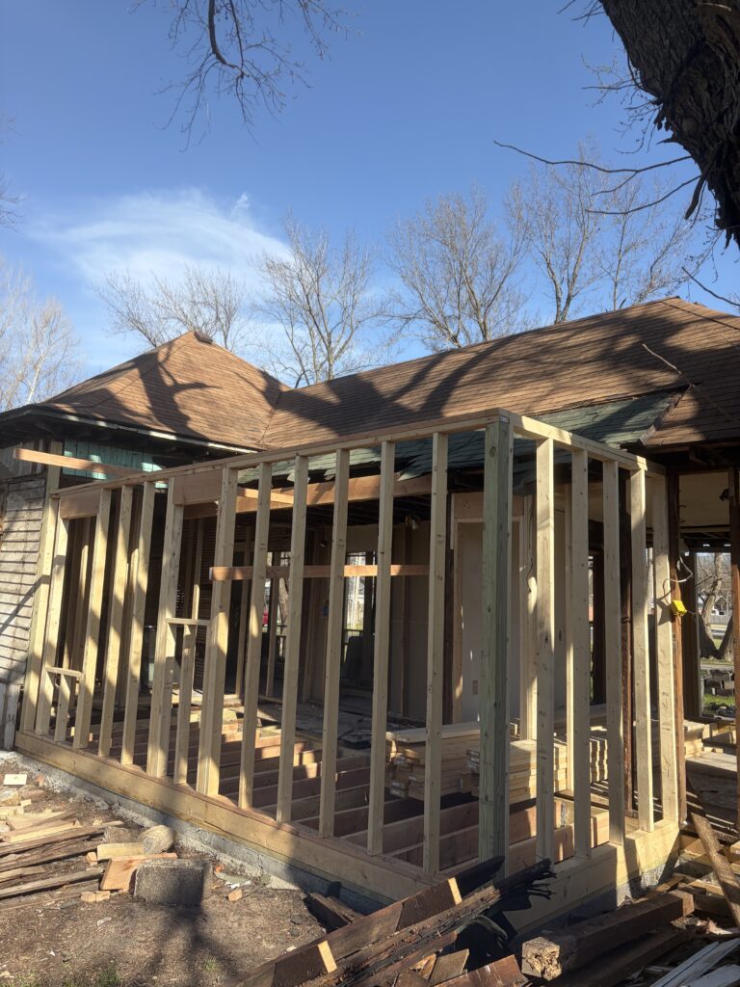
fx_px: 741
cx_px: 370
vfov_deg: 67.3
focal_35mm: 26
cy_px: 494
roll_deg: -1.5
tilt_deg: +8.5
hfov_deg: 53.1
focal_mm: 5.96
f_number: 1.6
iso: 50
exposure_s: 1/1848
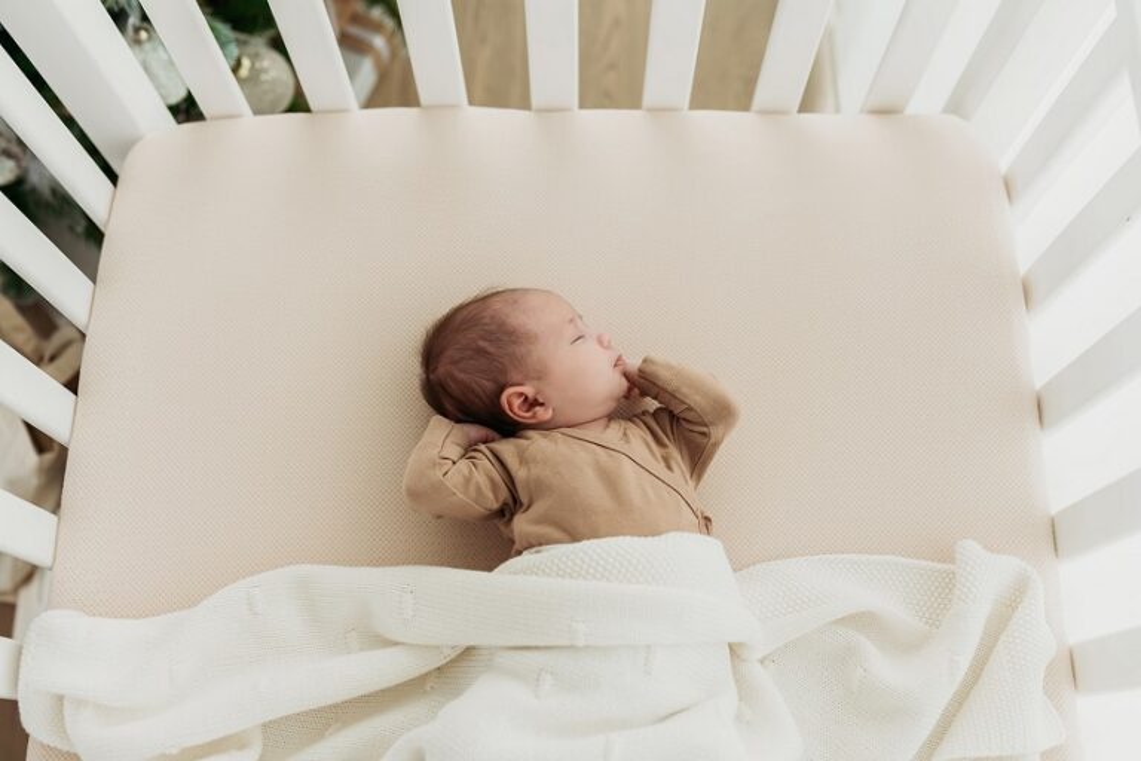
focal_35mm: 35
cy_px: 380
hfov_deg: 54.4
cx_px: 570
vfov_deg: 37.9
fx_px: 1109
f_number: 2.8
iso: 500
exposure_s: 1/250
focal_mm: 35
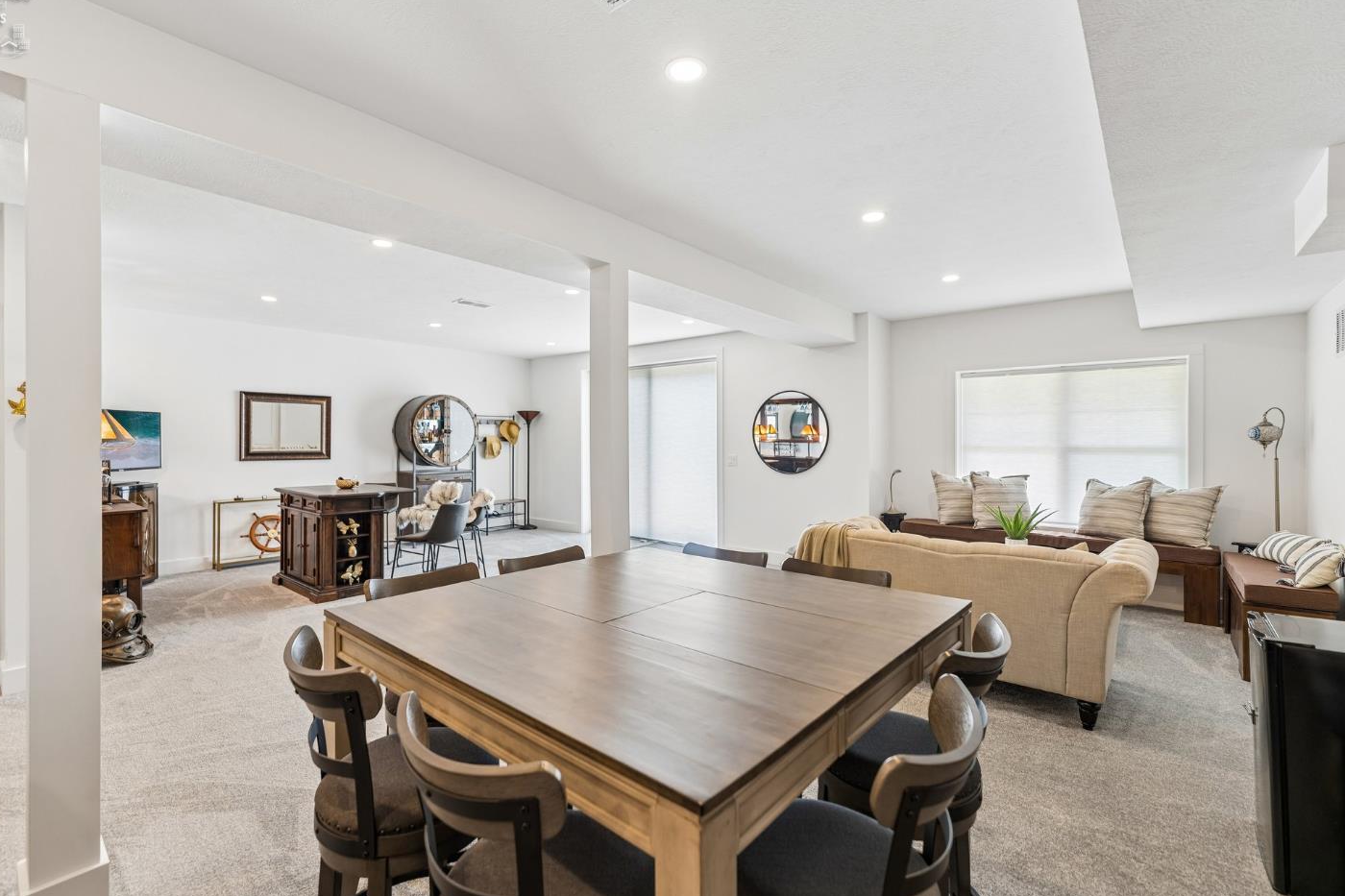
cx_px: 667
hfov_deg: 100.4
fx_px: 560
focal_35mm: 15
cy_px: 460
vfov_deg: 77.3
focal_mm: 14
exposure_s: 1/25
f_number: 3.2
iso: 200
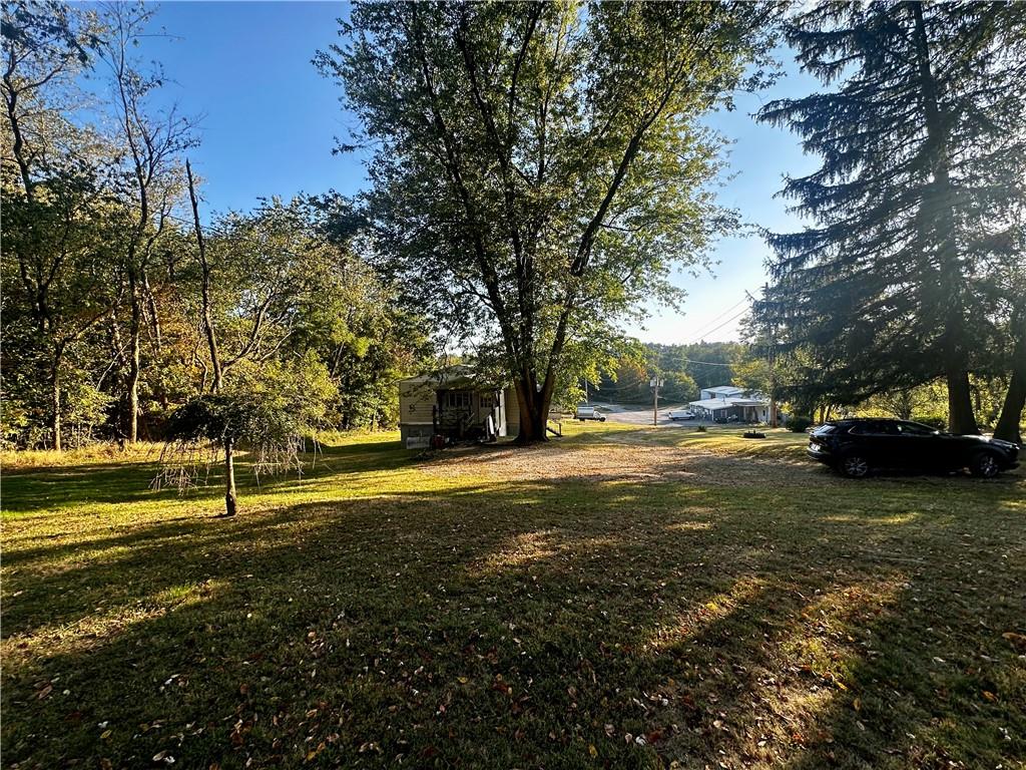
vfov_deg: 85.7
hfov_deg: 102.1
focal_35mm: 14
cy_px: 385
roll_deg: +0.7
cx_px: 513
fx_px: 415
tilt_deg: -1.3
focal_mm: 2.22
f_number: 2.2
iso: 40
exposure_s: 1/352
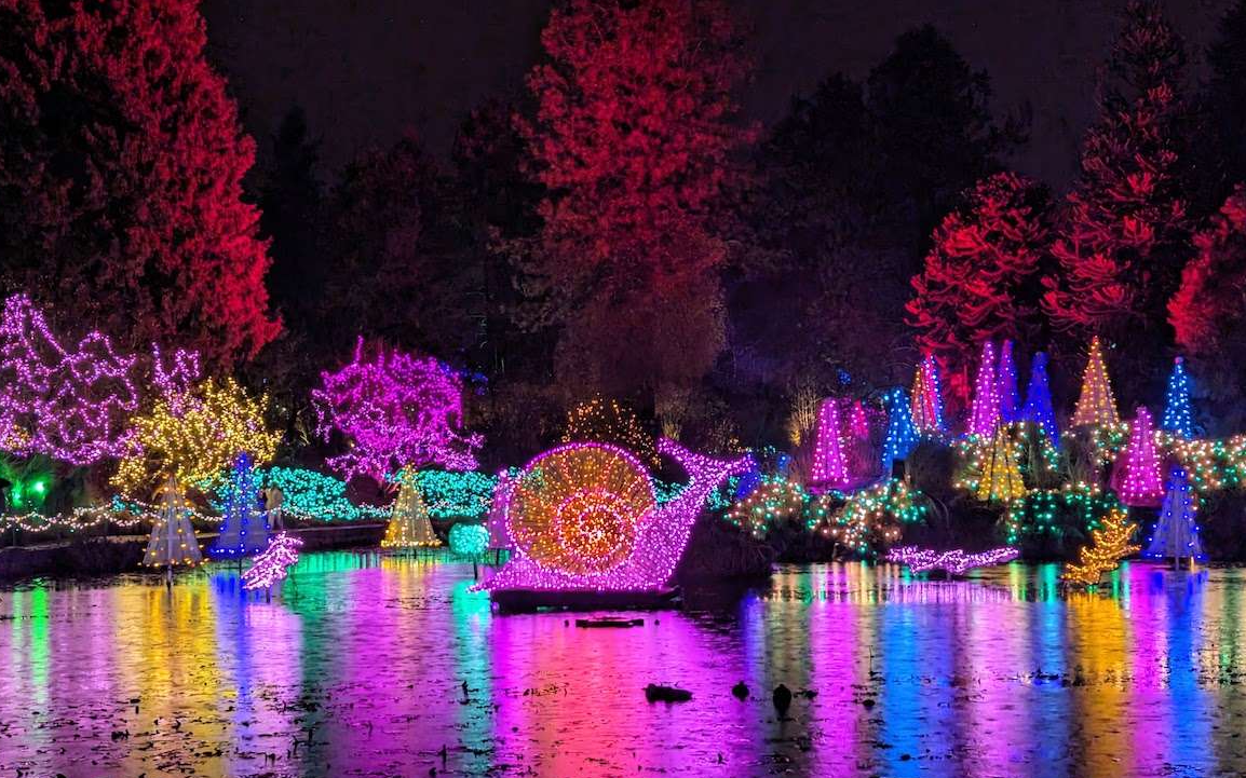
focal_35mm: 53
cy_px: 417
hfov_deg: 38.2
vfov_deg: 24.4
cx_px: 635
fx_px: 1800
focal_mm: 6.81
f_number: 1.85
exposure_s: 1/60
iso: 284
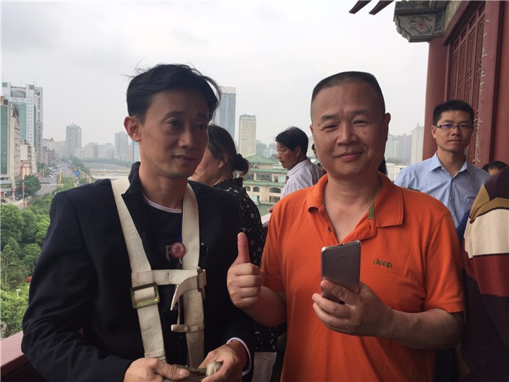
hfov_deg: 61.7
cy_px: 191
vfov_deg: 48.2
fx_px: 426
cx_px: 254
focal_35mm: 29
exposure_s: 1/476
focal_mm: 4.15
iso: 32
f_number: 2.2
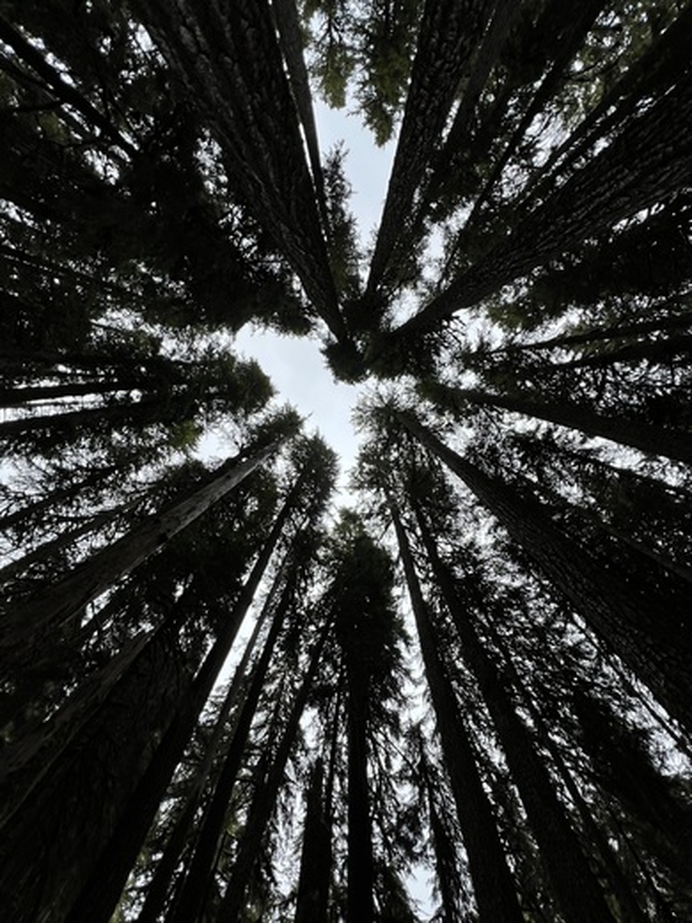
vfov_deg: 106.2
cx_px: 346
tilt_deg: +75.7
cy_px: 462
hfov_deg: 89.9
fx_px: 347
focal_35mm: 13
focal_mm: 1.57
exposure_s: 1/809
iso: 32
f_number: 1.8
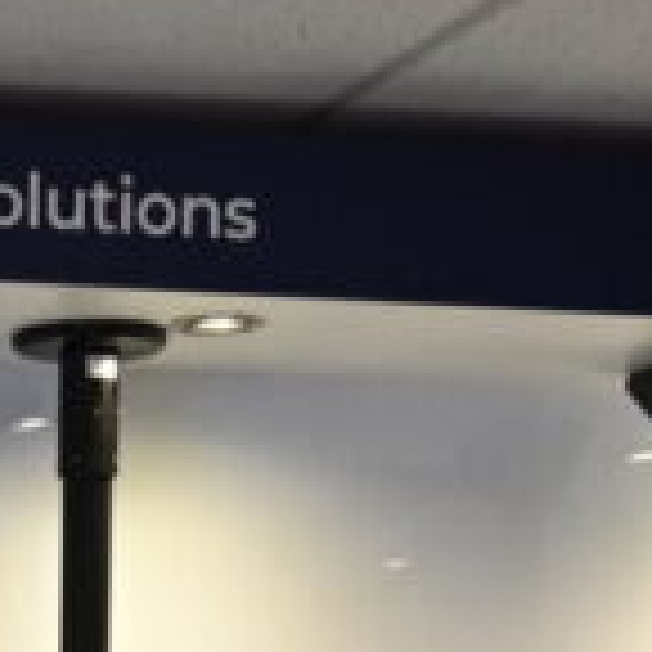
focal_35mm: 237
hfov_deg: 7.1
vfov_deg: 6.8
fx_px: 5051
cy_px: 1772
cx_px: -681
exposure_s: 1/125
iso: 2000
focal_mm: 29.5
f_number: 5
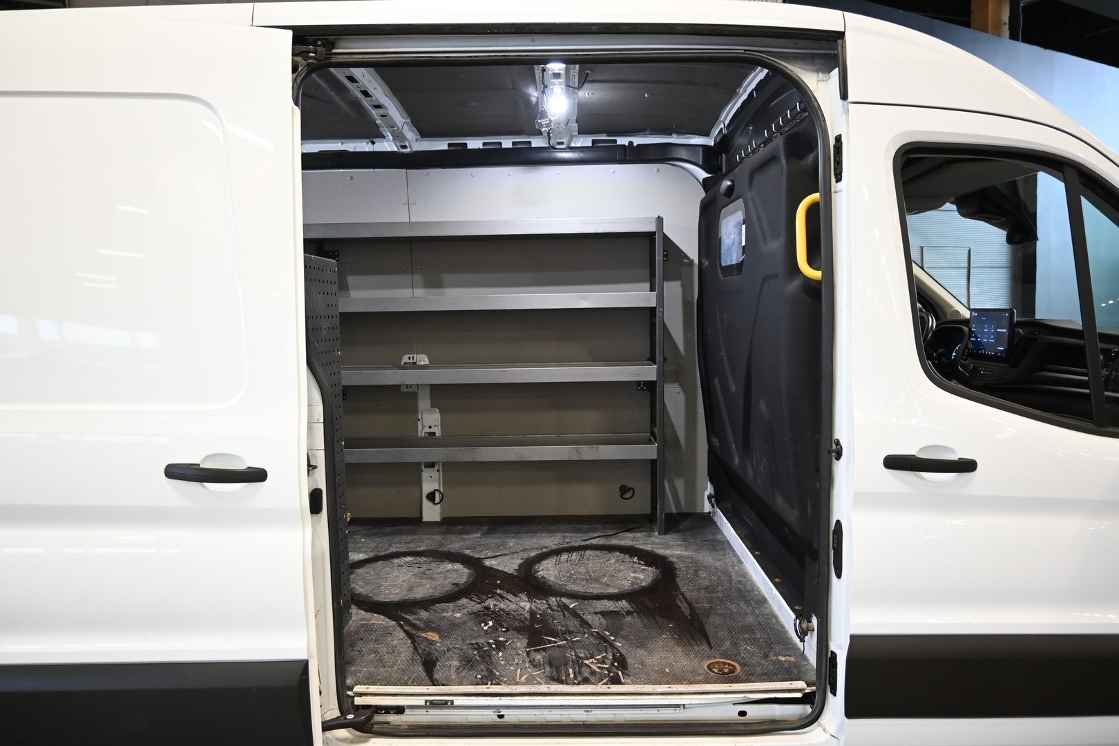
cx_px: 560
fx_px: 746
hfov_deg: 73.7
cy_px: 373
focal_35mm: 24
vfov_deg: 53.1
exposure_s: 1/25
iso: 720
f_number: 3.5
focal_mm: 16
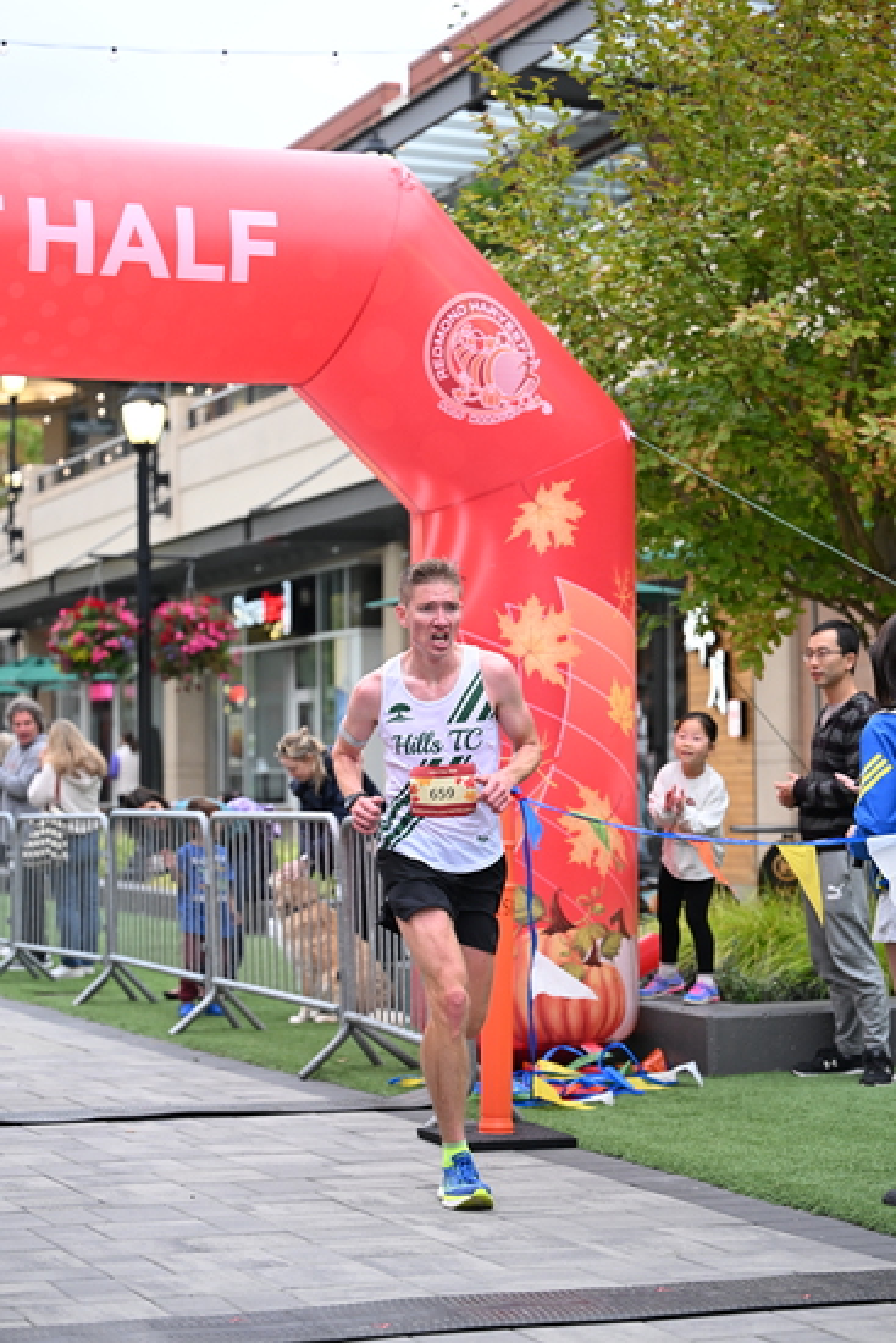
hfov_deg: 18.0
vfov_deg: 26.6
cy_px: 672
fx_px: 2835
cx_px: 448
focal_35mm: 76
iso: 1600
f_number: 2.8
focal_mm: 76
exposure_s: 1/800
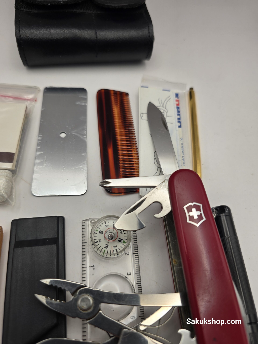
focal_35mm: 23
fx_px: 229
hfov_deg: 58.9
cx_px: 129
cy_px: 172
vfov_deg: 73.9
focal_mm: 6.3
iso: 16
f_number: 1.7
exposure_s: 1/90.1
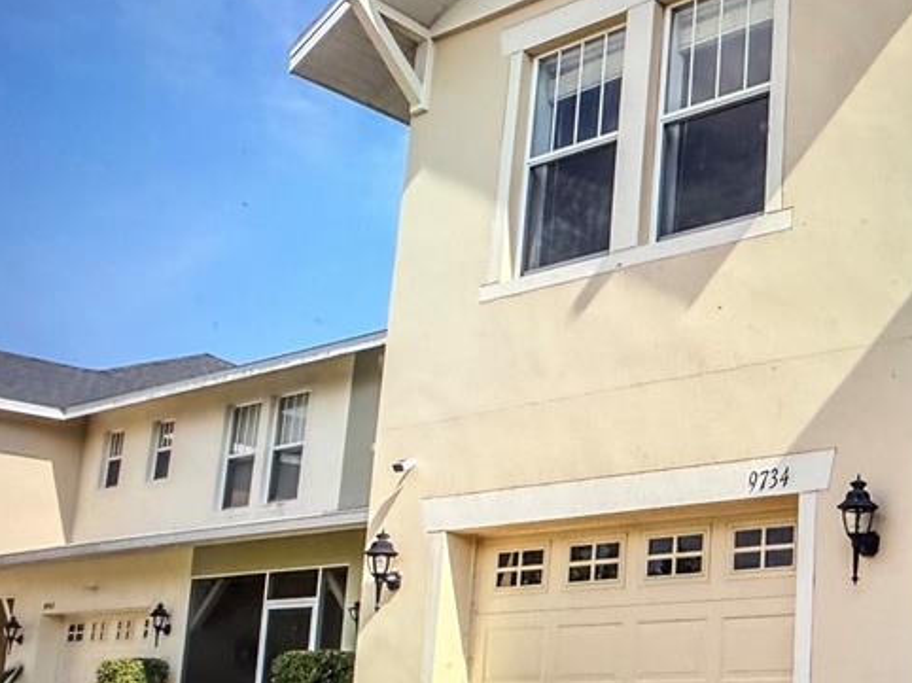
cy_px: 473
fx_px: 1343
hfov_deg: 35.4
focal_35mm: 51
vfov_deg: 28.3
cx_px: 812
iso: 250
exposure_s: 1/60
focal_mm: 2.22
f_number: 2.2
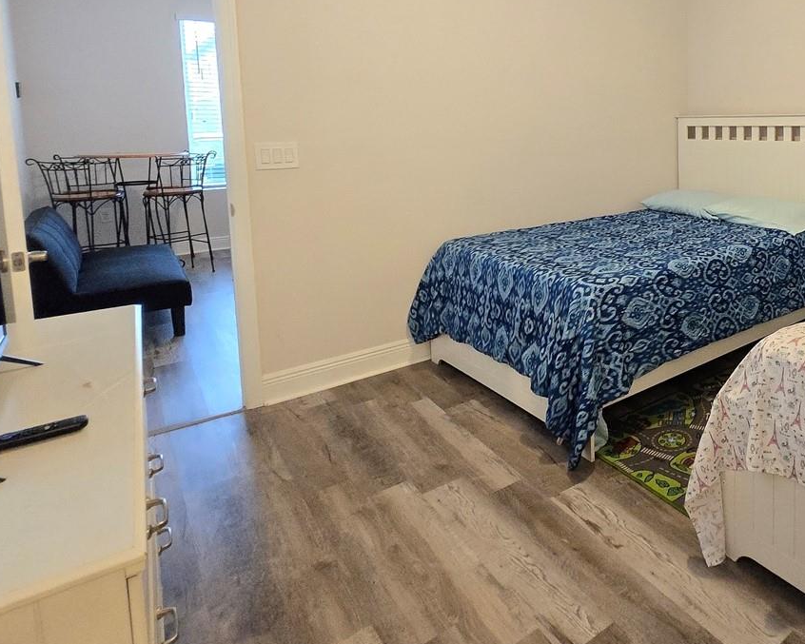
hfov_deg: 62.7
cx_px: 673
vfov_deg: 56.5
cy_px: 179
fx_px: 572
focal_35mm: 24
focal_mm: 1.7
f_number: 2.2
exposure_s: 1/60
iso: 640
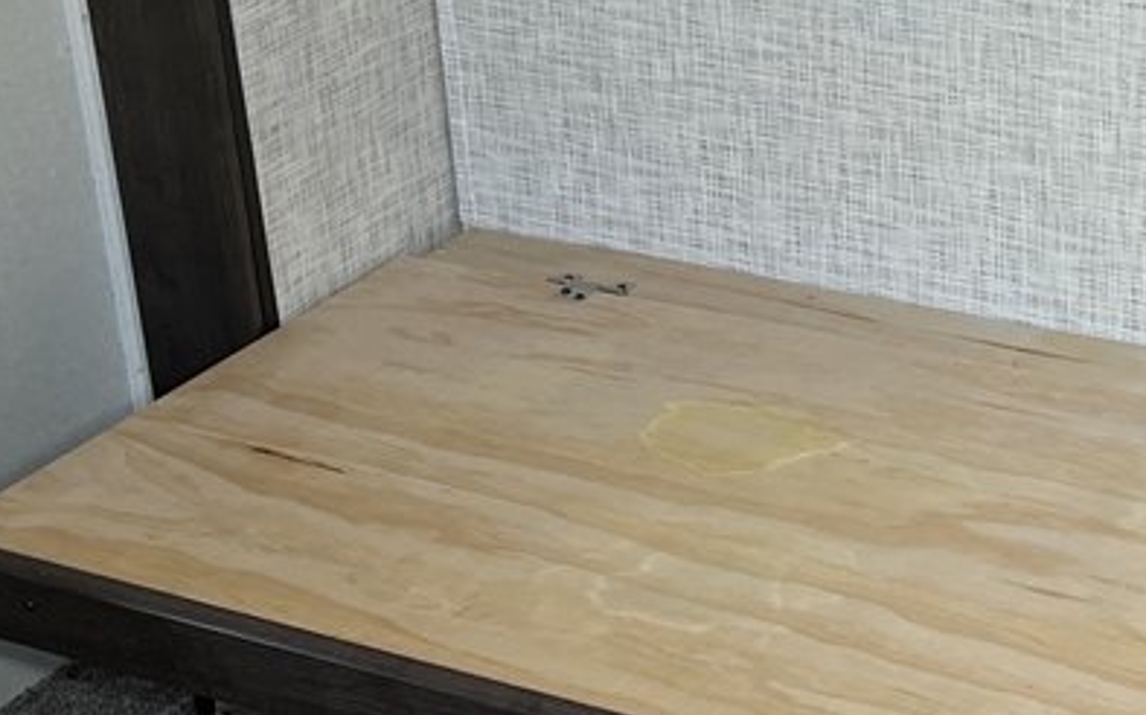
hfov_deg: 23.6
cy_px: 23
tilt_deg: -19.3
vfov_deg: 15.3
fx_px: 2623
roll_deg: +2.5
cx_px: 1149
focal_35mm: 84
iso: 80
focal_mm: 5.7
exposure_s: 1/121
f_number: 1.5
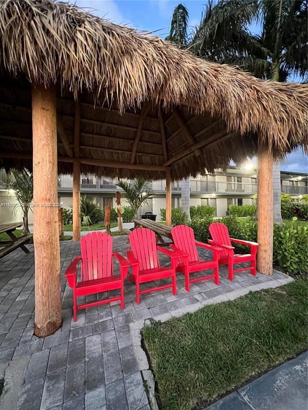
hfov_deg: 89.9
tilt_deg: +2.2
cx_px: 154
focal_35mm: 13
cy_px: 205
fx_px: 154
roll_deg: +0.8
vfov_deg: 106.2
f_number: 1.8
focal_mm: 1.57
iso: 1250
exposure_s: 1/40
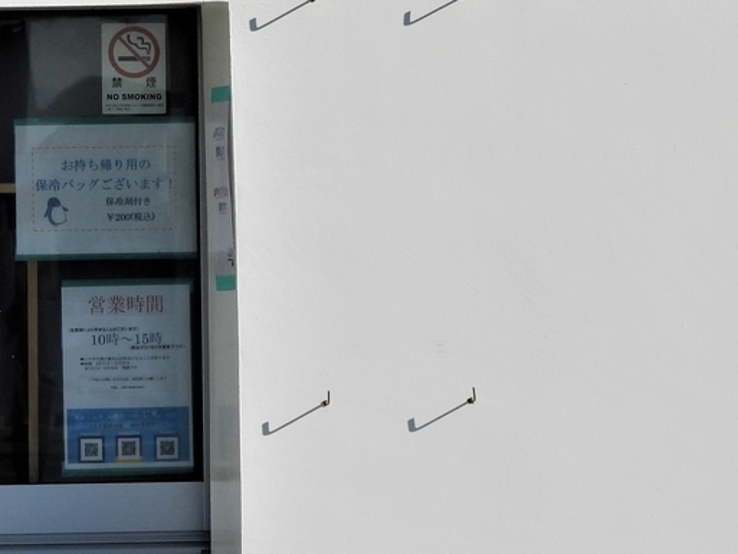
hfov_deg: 4.6
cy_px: 46
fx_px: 9234
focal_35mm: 433
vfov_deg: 3.4
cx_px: -43
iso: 100
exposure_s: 1/1000
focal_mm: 33
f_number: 4.5
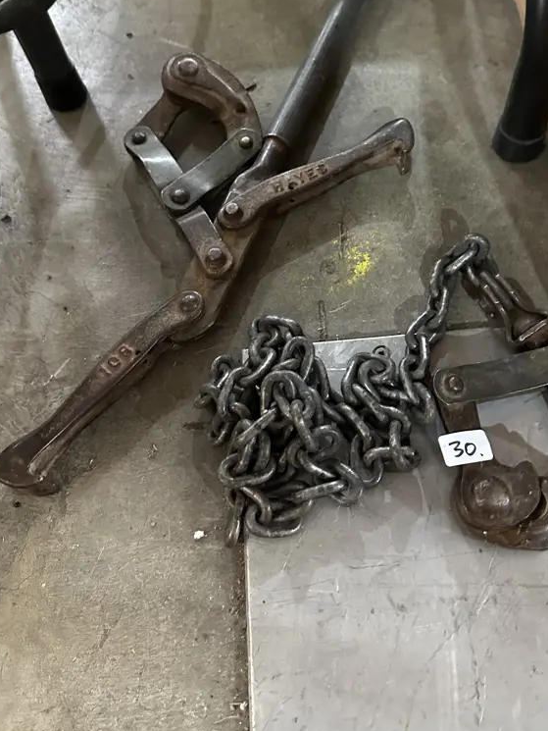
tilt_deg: -60.6
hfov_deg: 42.8
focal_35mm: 33
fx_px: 696
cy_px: 256
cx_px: 316
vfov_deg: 54.4
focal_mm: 6.86
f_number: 1.78
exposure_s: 1/33
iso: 1000
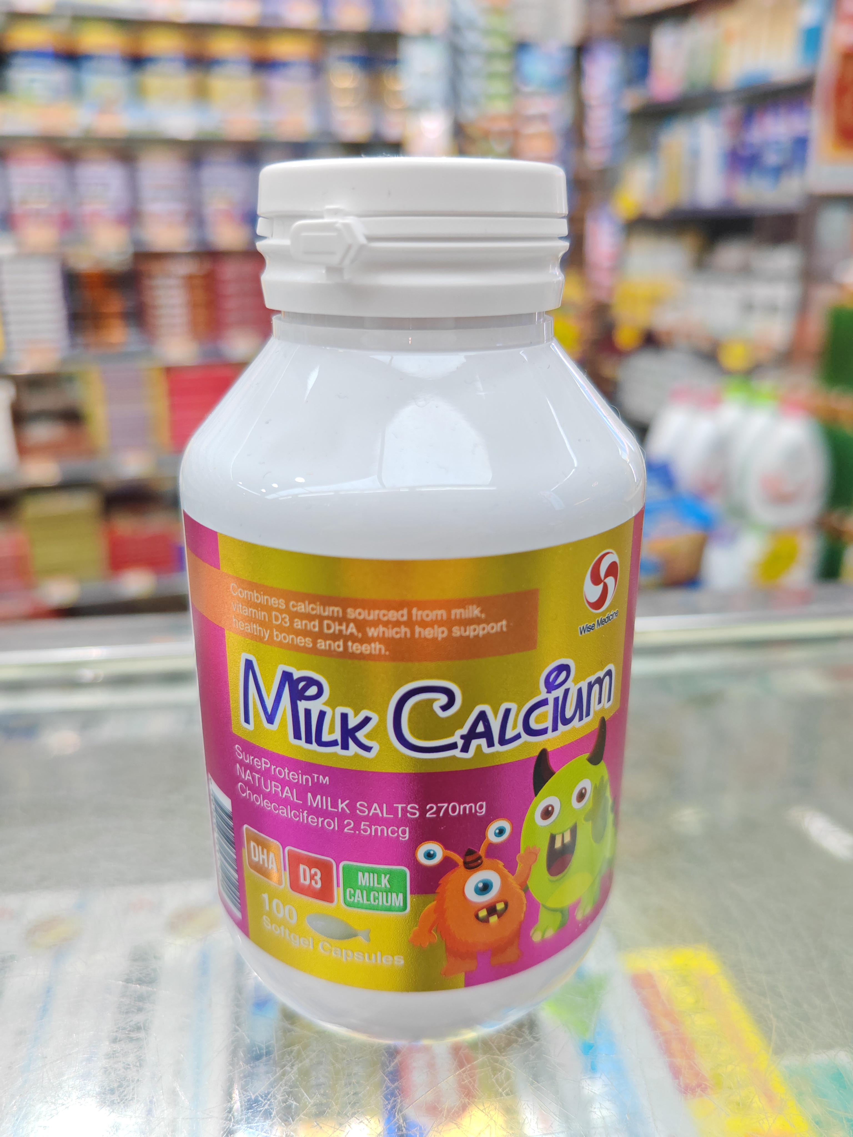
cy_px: 568
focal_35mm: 26
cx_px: 426
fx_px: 854
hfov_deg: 53.1
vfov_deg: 67.3
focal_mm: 5.4
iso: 64
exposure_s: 1/100
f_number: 1.6
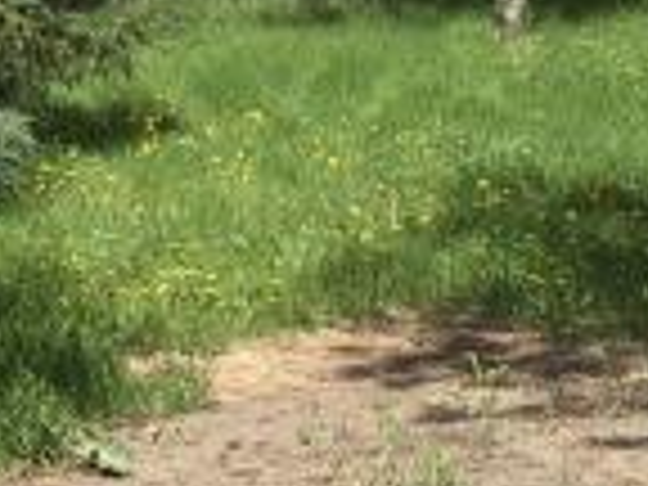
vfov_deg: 11.5
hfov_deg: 15.2
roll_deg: +0.1
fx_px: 2415
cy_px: 158
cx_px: 184
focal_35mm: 129
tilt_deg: -3.7
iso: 25
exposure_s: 1/927
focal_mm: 4.15
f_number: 2.2
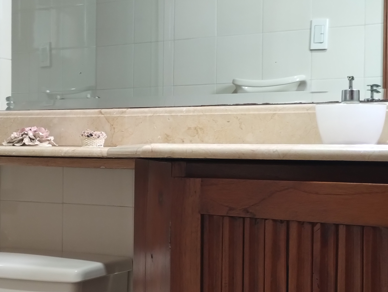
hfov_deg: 30.4
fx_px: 707
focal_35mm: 63
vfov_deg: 23.3
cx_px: 119
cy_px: 159
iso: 800
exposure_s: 1/30
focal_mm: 4.27
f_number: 1.8
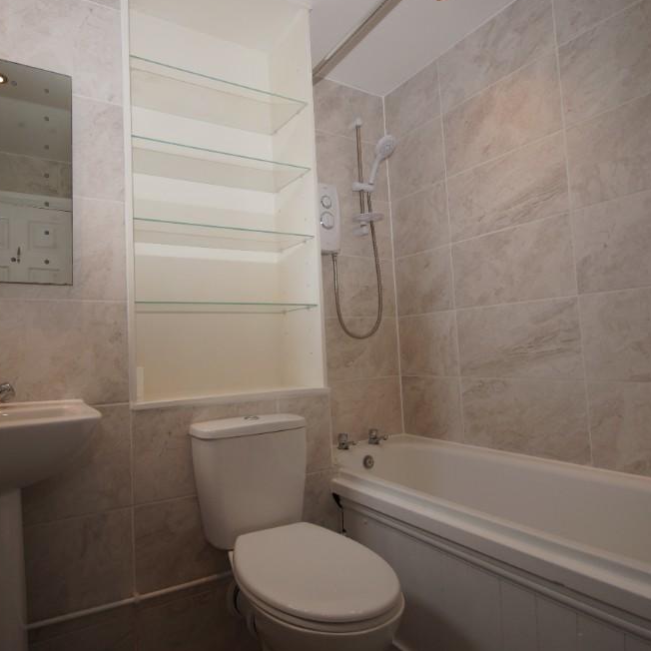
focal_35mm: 20
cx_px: 257
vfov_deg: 74.8
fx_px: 426
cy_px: 326
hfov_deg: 73.9
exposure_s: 1/60
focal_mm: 10
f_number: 4
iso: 200
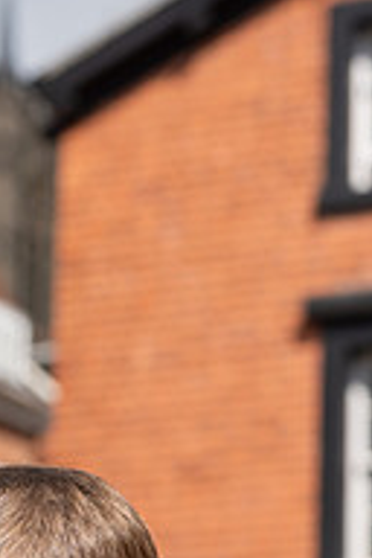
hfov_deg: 8.4
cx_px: 142
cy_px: 596
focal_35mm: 164
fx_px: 2542
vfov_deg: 12.3
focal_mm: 70
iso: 125
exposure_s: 1/1000
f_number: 5
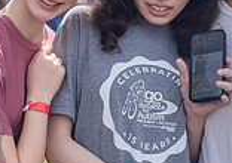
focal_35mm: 139
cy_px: 54
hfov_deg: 14.4
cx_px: 208
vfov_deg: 10.2
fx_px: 912
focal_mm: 35
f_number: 4
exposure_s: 1/1000
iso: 200
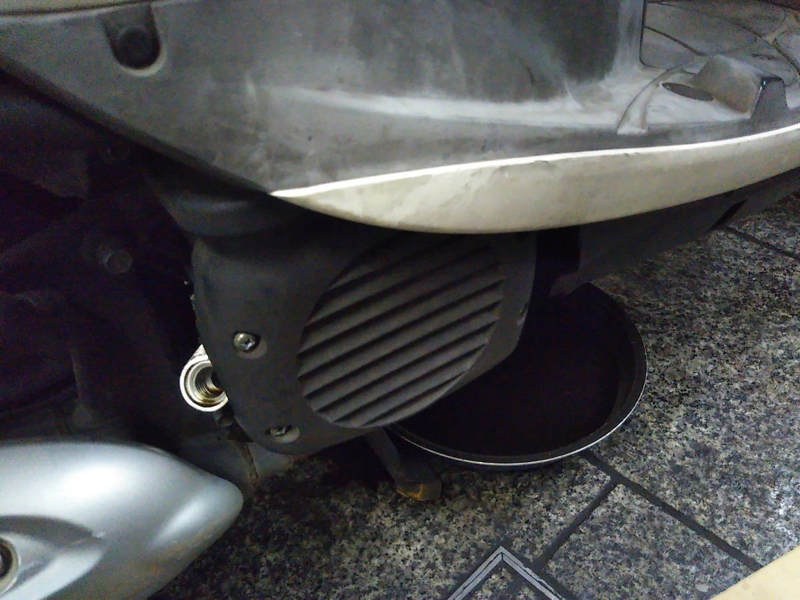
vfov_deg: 46.8
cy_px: 300
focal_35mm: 30
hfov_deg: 60.0
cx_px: 400
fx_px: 693
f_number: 2.2
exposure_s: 1/23
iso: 836
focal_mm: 4
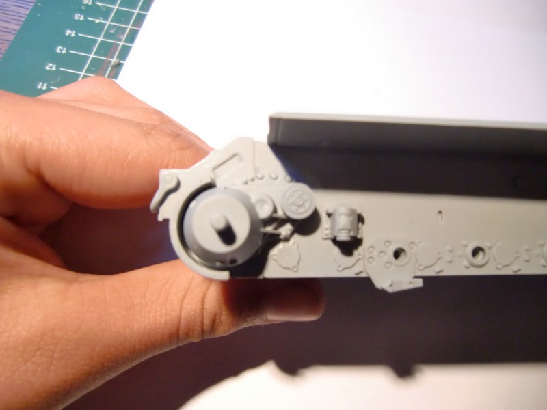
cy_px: 205
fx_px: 379
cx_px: 274
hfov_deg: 71.6
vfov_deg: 56.8
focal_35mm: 24
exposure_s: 1/60
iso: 320
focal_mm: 4.3
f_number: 3.2
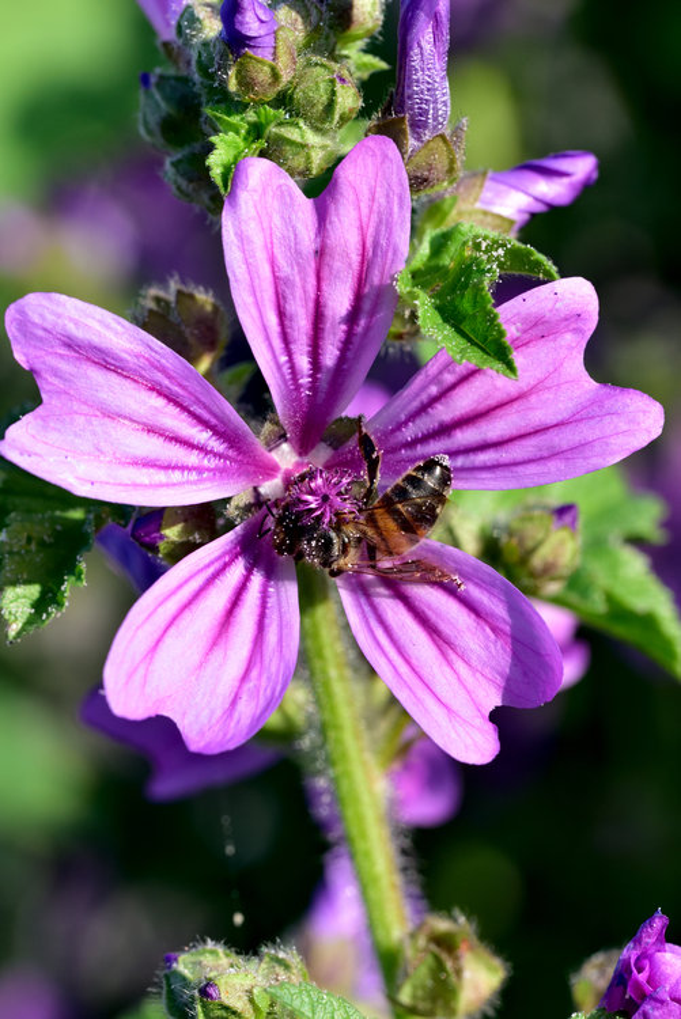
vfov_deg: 22.6
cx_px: 340
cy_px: 510
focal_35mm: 90
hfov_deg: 15.2
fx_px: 2550
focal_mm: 90
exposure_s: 1/400
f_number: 13
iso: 1250
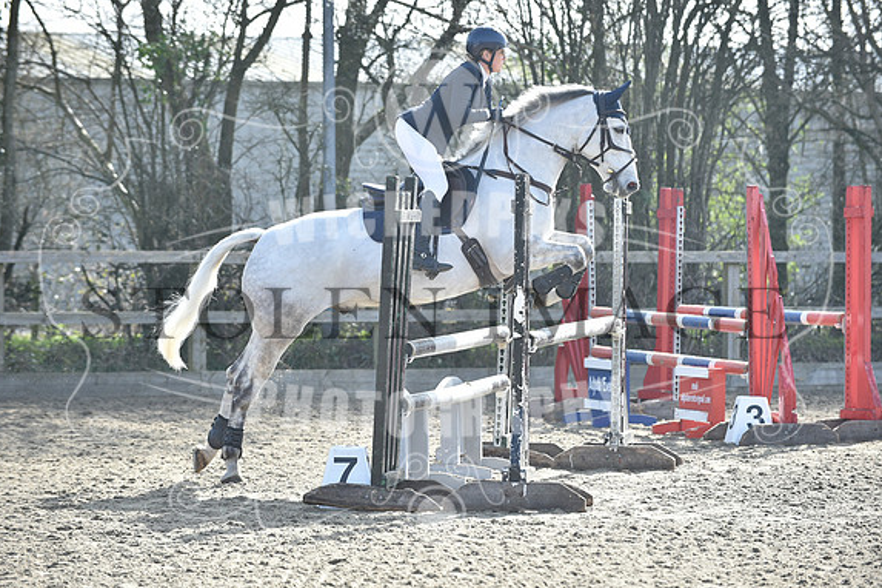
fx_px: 3969
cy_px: 296
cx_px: 437
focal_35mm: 162
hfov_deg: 12.7
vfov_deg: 8.5
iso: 1000
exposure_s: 1/2500
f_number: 4
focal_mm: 160
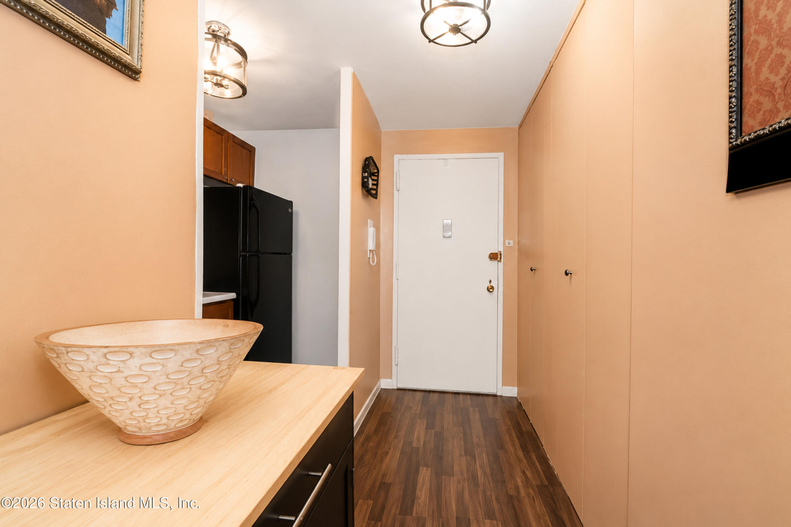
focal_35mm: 15
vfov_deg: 77.3
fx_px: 330
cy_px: 264
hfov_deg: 100.4
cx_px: 396
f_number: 7.1
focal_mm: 10
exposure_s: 1/80
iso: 1600
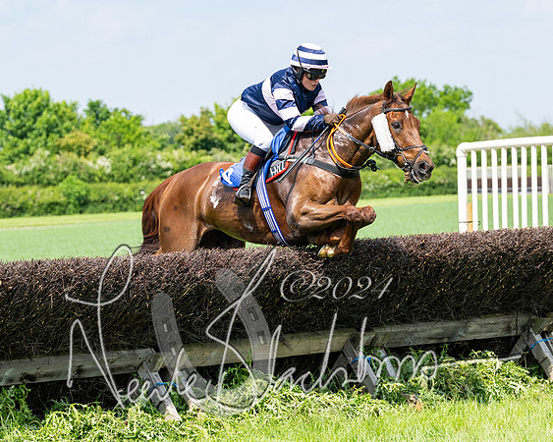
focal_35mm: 150
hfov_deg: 12.8
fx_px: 2455
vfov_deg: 10.3
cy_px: 219
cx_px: 196
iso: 400
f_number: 4
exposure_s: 1/2000
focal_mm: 89
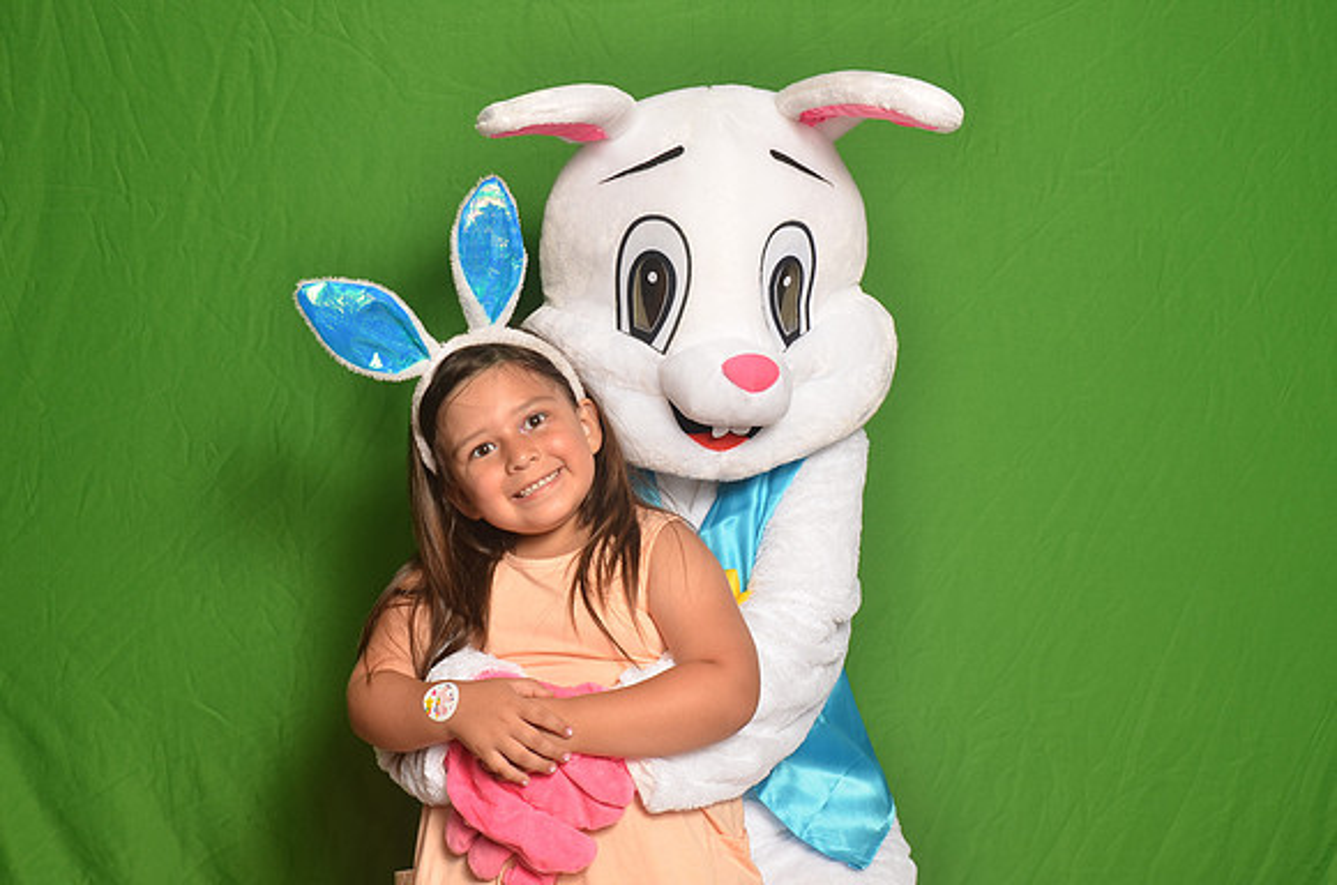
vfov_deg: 26.4
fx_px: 1890
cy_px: 442
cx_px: 668
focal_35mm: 51
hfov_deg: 39.0
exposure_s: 1/60
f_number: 6.3
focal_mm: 34
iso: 200
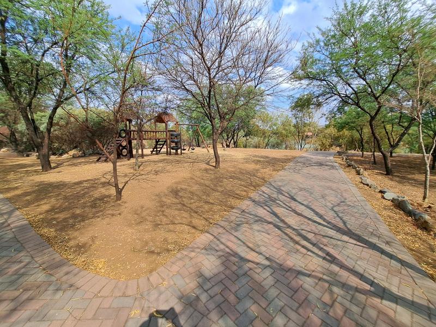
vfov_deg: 89.9
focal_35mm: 13
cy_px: 164
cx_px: 218
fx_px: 164
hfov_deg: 106.2
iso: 50
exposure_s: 1/894
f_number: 2.2
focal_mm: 1.74
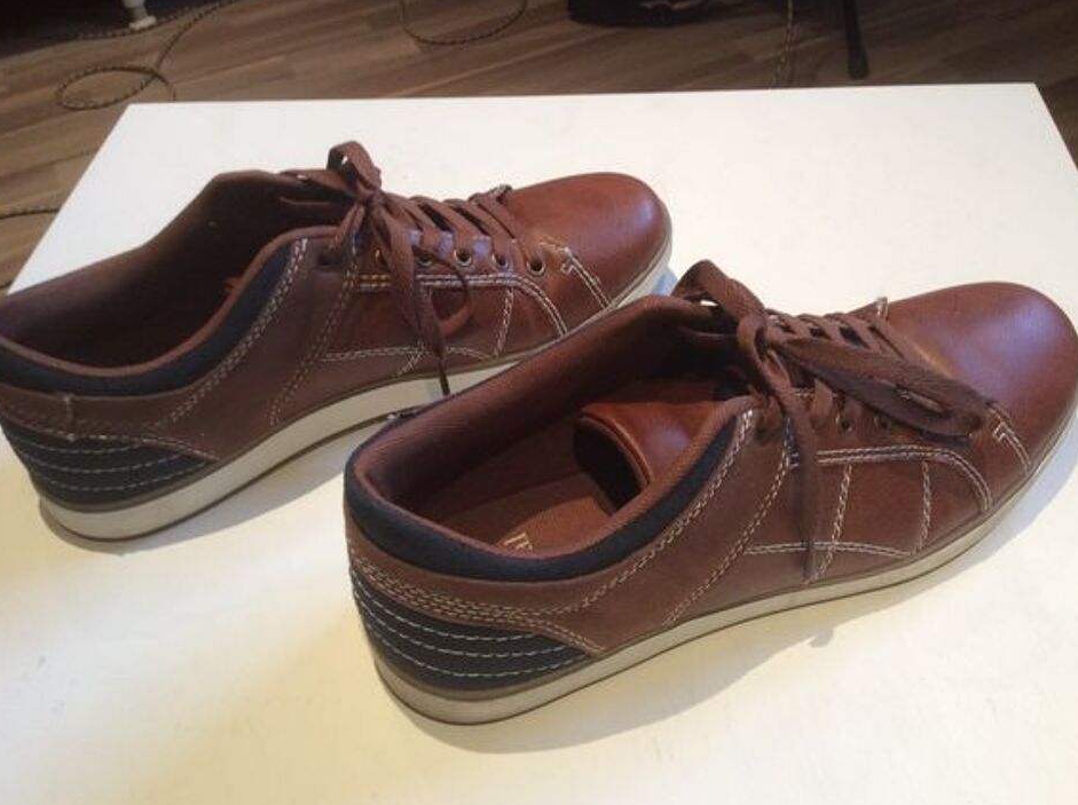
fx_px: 1057
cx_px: 548
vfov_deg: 41.7
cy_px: 388
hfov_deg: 54.0
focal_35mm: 34
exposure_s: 1/25
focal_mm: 3.3
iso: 100
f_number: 2.4
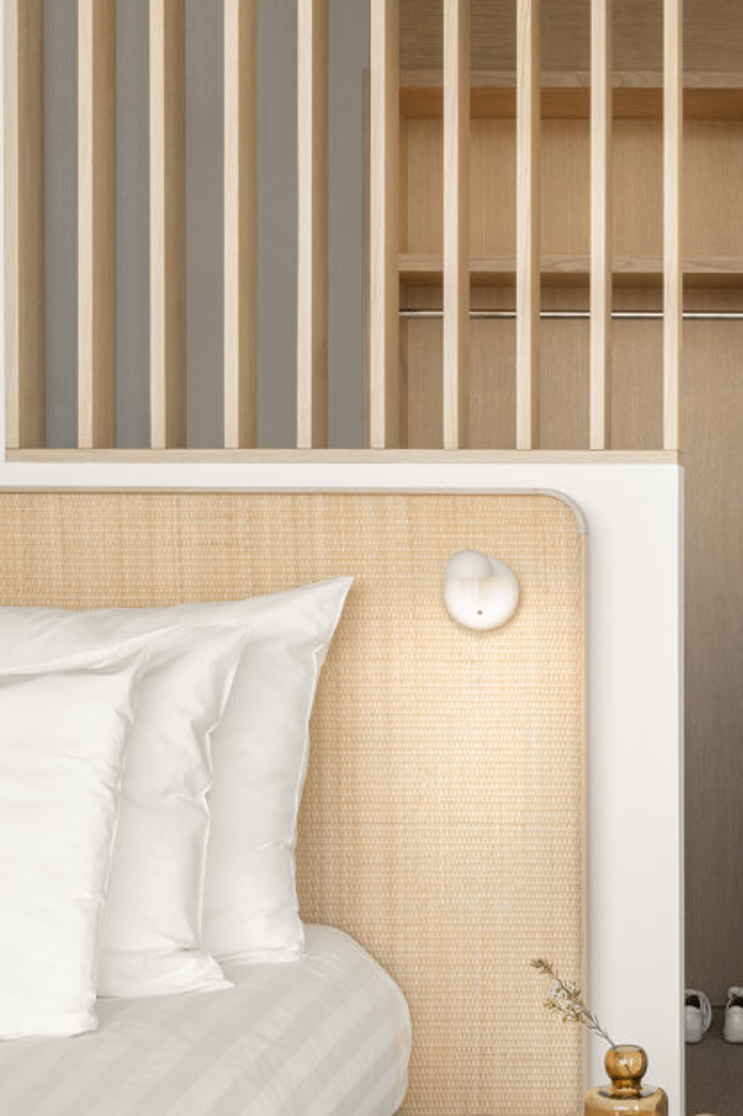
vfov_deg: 29.2
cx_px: 786
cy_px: 469
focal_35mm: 69
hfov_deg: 19.0
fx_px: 2137
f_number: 16
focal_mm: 32
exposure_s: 1/1.25
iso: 100
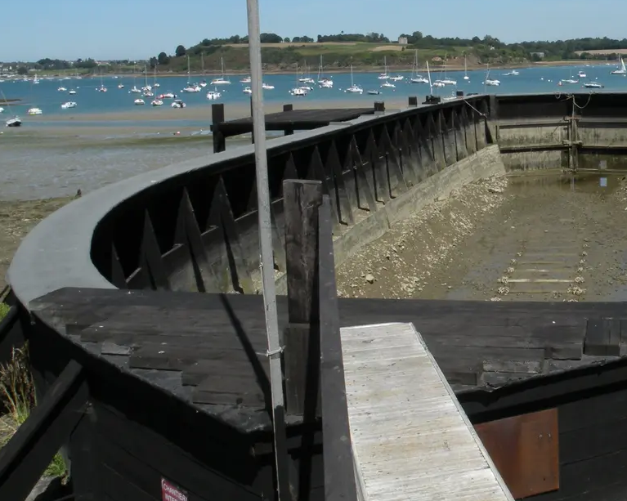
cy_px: 151
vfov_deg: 33.7
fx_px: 816
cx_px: 507
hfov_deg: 40.2
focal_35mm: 44
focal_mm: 4.7
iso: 100
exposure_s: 1/342
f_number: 8
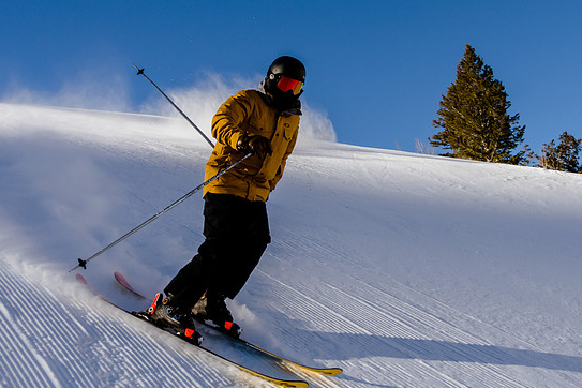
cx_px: 396
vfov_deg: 25.4
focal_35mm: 53
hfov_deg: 37.1
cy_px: 130
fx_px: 857
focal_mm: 24
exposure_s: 1/1000
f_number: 8
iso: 160
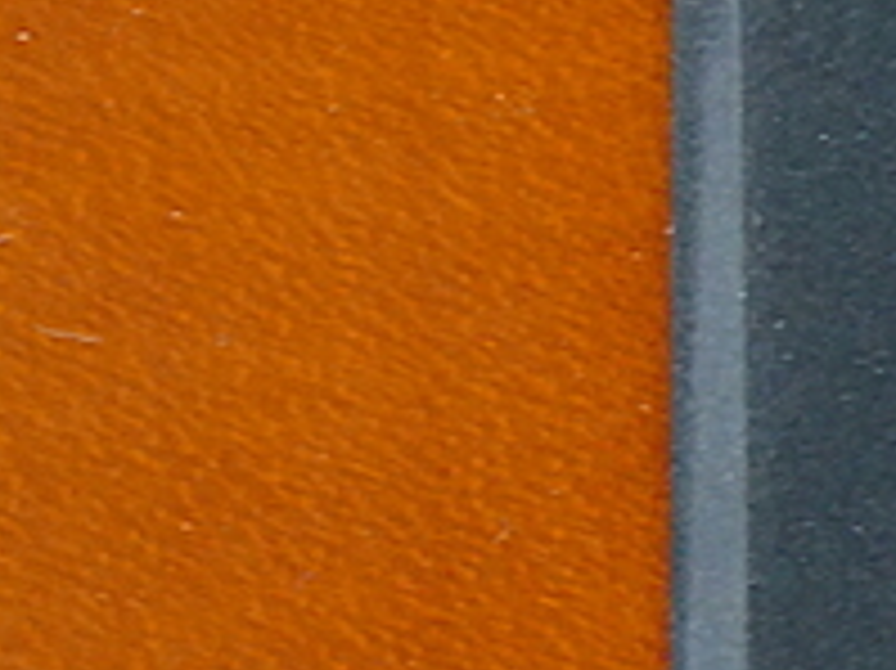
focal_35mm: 1031
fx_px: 26670
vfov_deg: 1.4
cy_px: 535
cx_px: 1562
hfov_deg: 1.9
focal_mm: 38.4
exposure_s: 1.3
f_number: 5.6
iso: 200
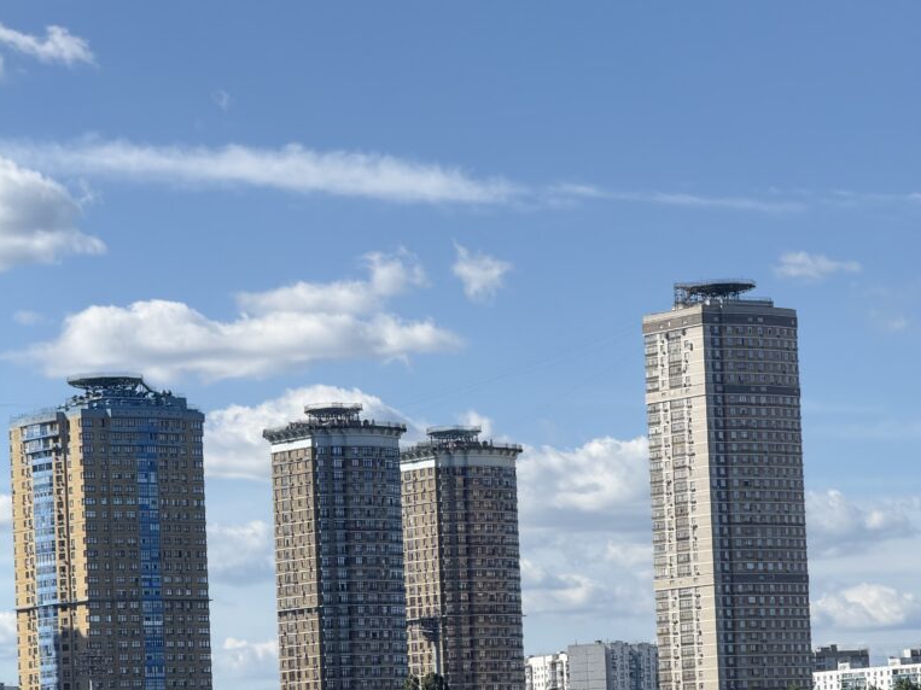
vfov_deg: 9.2
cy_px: 597
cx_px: 459
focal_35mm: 161
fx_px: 4283
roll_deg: +2.2
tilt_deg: +4.5
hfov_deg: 12.3
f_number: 2.8
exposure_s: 1/926
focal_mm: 15.66
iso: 64
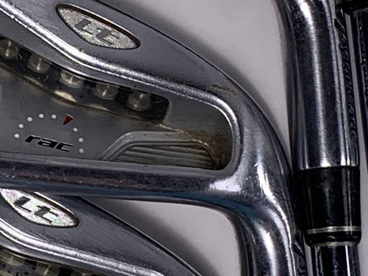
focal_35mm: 175
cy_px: 162
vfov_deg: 8.5
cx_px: -25
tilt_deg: -82.3
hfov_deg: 11.2
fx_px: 1860
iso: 25
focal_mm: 4.25
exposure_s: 1/342
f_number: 1.8
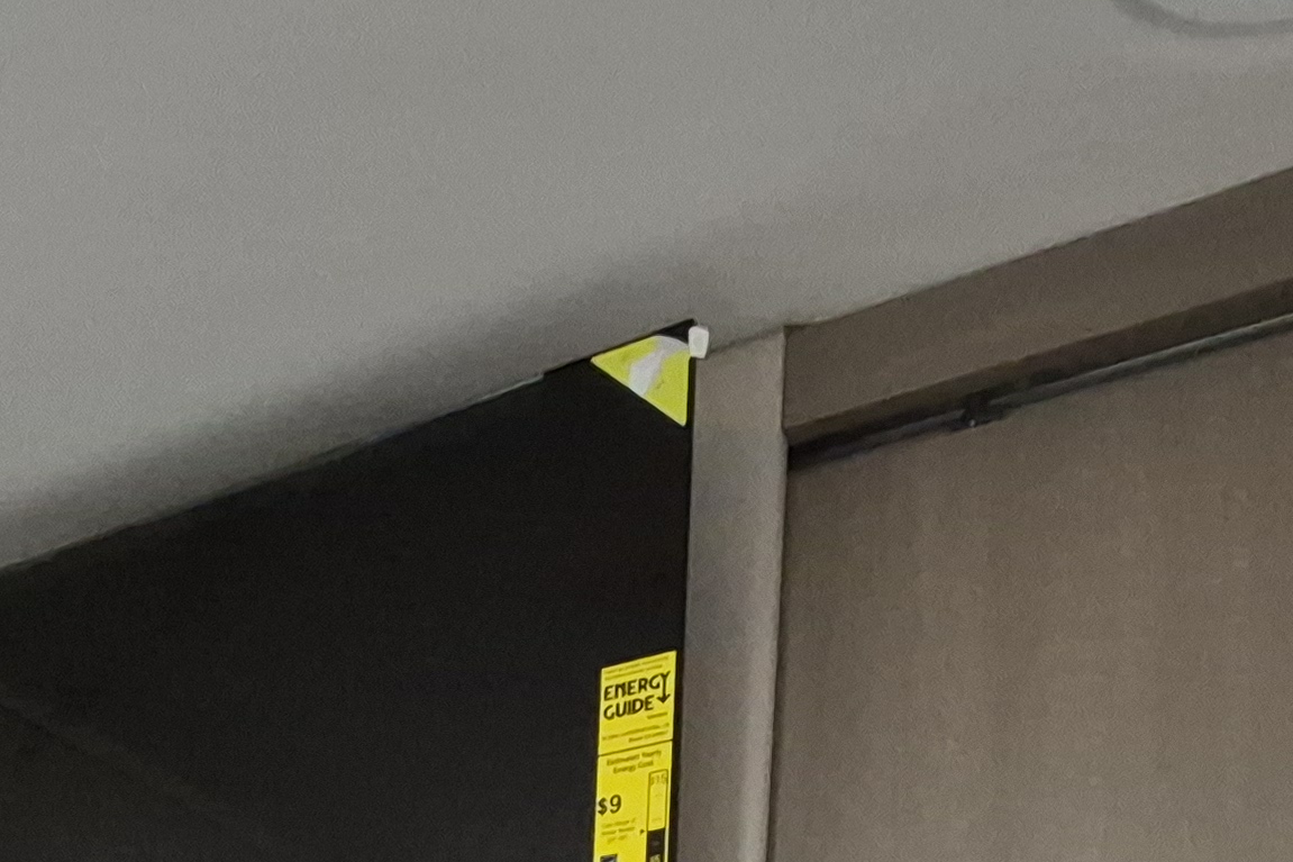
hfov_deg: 38.7
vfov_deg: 21.3
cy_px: 1467
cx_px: 108
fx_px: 1688
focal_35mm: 47
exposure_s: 1/60
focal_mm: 1.74
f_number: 2.2
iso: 1250
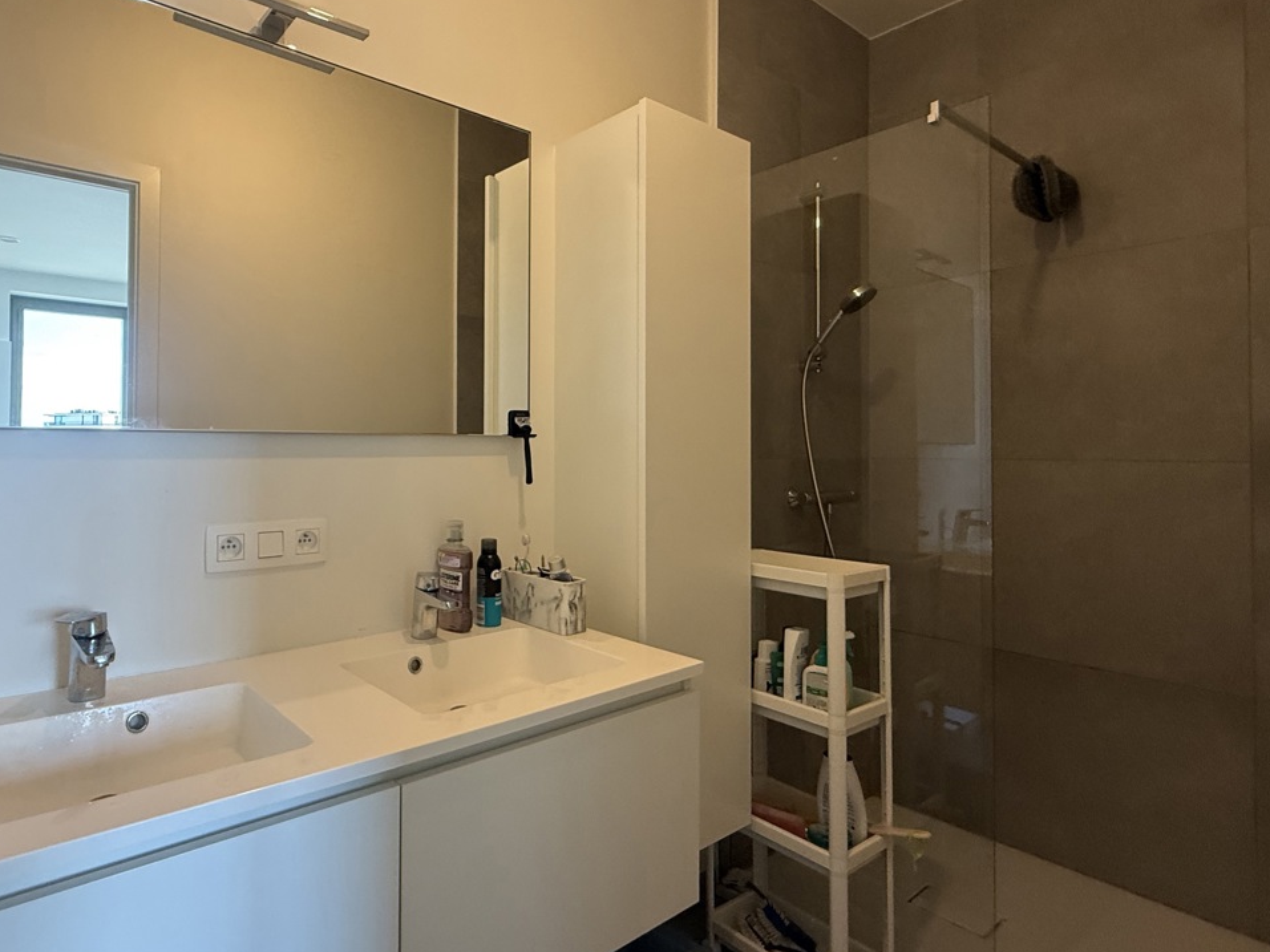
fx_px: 734
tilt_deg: +0.3
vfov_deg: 65.9
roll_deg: -2.0
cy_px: 439
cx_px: 496
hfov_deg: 80.6
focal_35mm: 20
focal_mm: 2.22
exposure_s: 1/100
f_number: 2.2
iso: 250
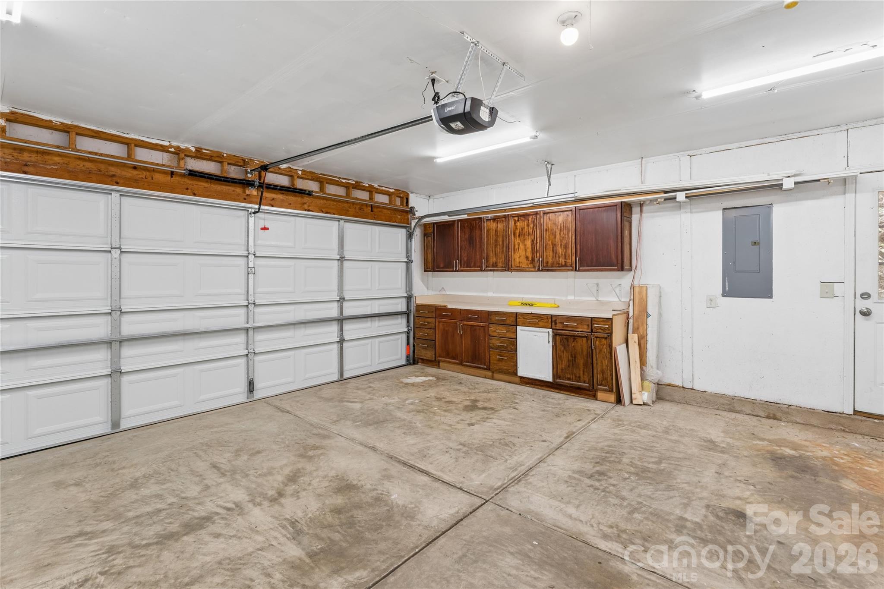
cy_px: 294
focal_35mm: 16
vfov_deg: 73.1
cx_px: 442
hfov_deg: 96.0
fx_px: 398
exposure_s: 1/5
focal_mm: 16.2
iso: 400
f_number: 13
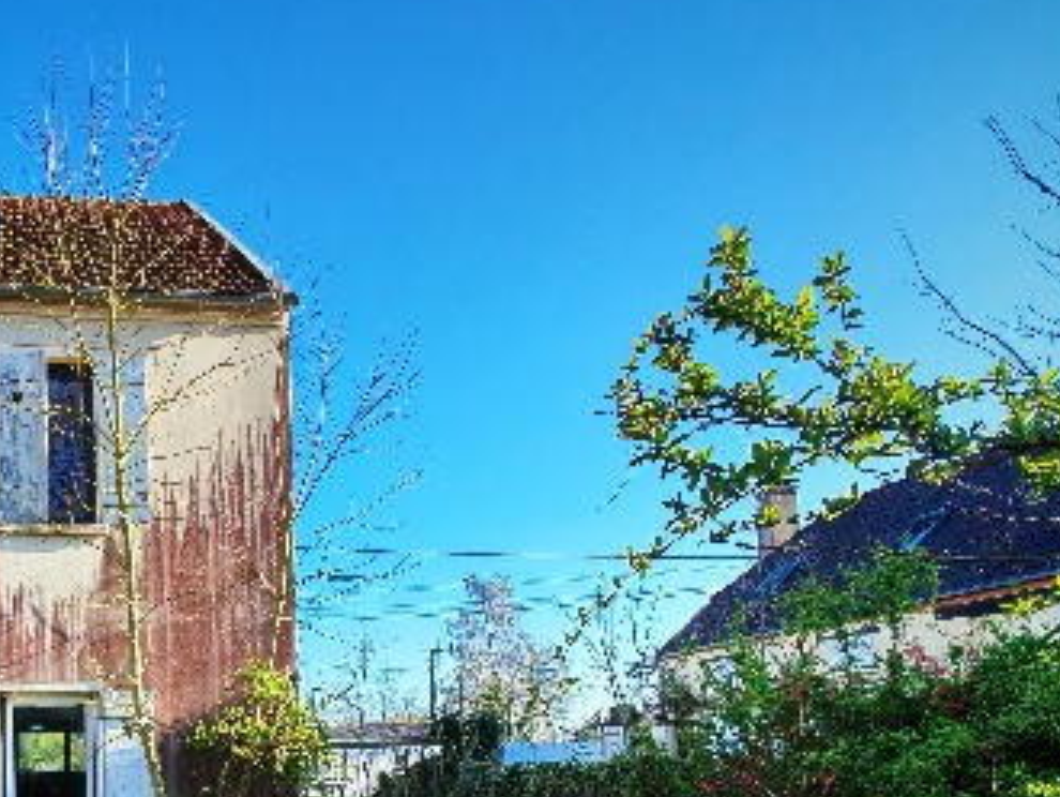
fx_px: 950
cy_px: 749
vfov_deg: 41.1
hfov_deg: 53.2
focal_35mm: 31
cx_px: 167
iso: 50
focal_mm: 1.96
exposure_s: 1/470
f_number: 2.2
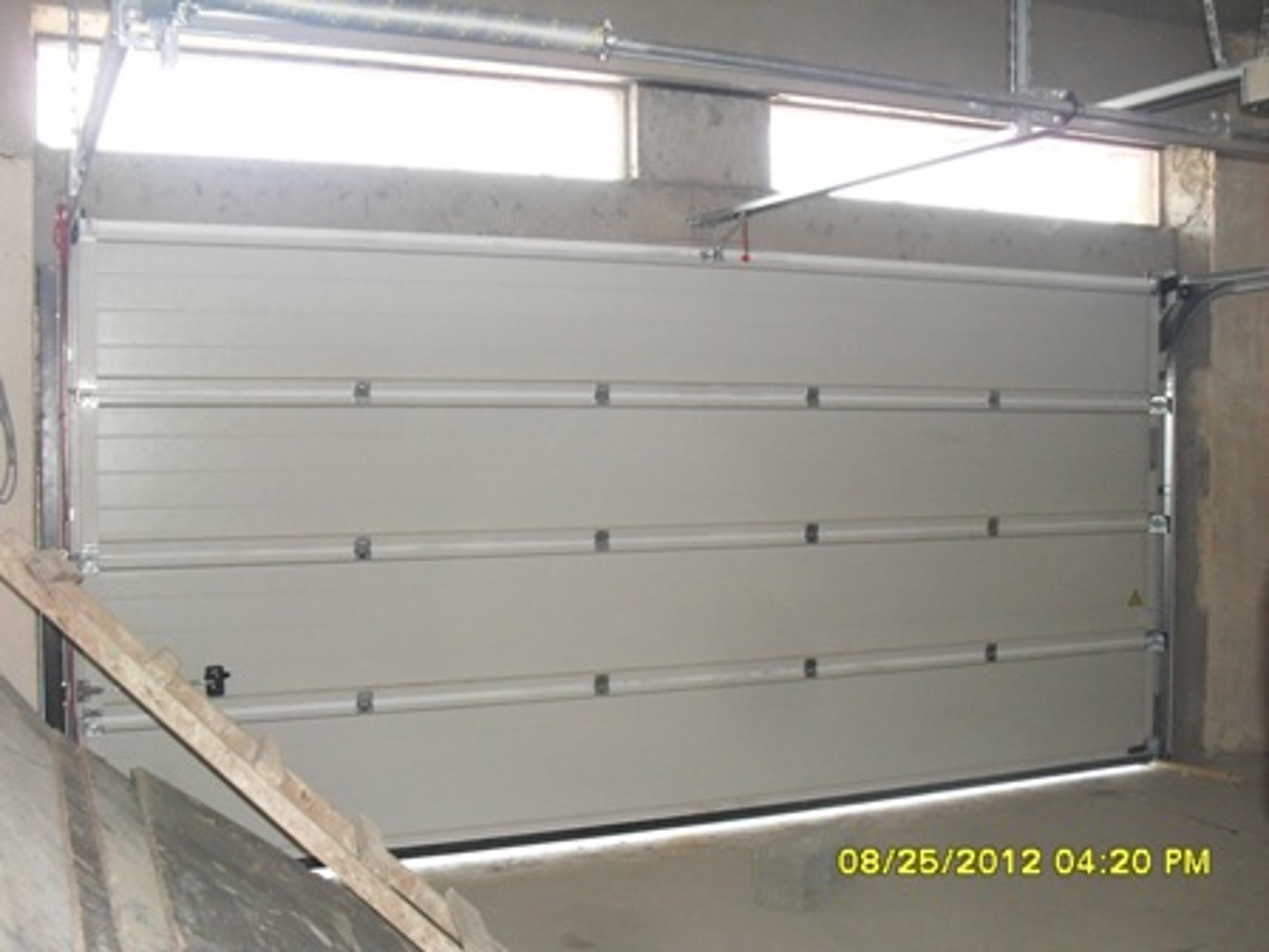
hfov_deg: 49.0
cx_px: 634
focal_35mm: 38
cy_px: 476
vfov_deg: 37.7
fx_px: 1393
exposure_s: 1/45
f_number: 2.8
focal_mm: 6.3
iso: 200
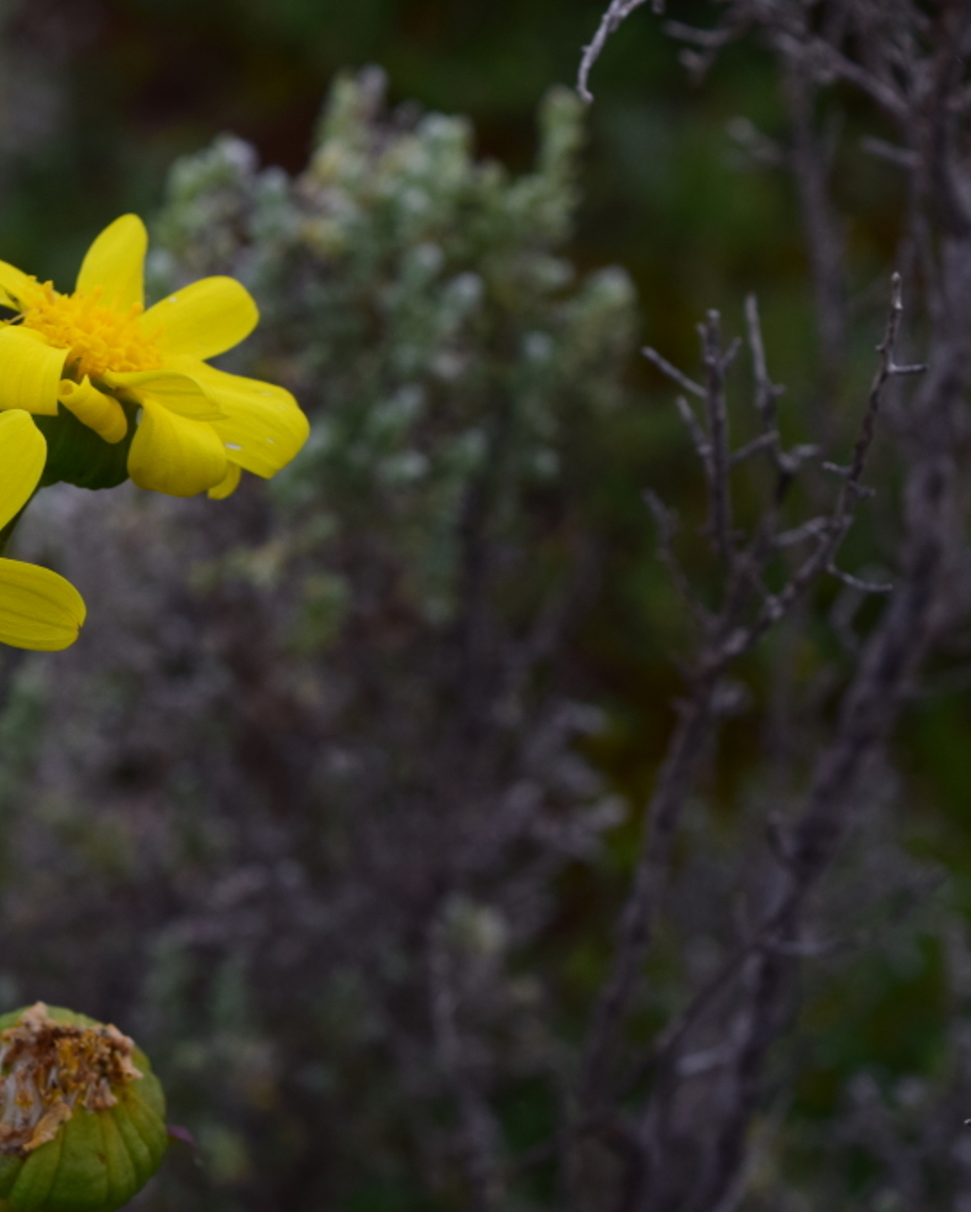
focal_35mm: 102
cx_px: 145
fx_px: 3662
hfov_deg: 15.0
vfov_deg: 18.8
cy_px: 605
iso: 400
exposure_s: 1/250
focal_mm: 48
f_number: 10
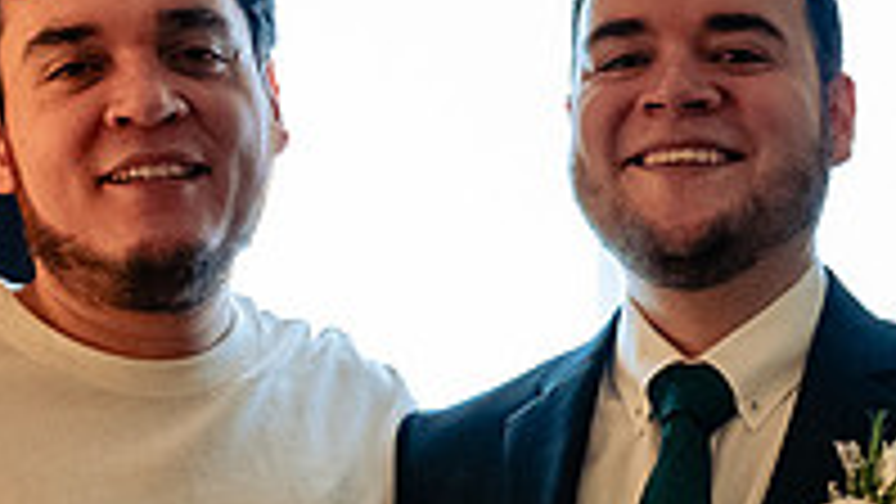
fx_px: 2685
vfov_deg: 10.4
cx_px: 665
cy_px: 721
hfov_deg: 18.8
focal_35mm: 113
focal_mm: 31
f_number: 4
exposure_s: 1/125
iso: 4000
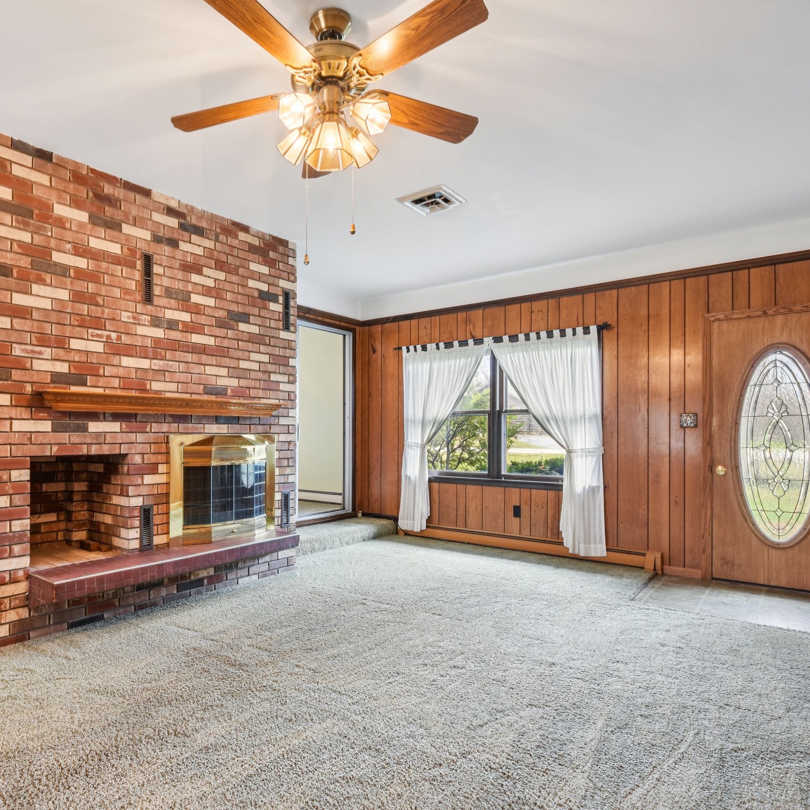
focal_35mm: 20
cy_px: 422
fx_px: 529
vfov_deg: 74.8
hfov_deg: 73.3
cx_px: 293
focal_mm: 10
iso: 400
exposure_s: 1/8
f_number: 8
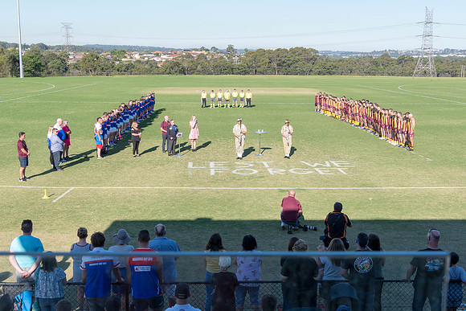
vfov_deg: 32.8
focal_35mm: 41
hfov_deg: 47.6
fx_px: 528
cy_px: 156
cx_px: 233
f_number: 7.1
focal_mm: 27
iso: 400
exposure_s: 1/640
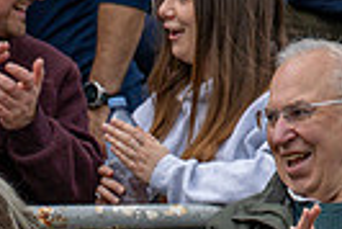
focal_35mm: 987
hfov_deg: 2.1
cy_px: 574
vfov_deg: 1.4
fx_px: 9387
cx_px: 284
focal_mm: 130
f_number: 4
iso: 250
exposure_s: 1/2500
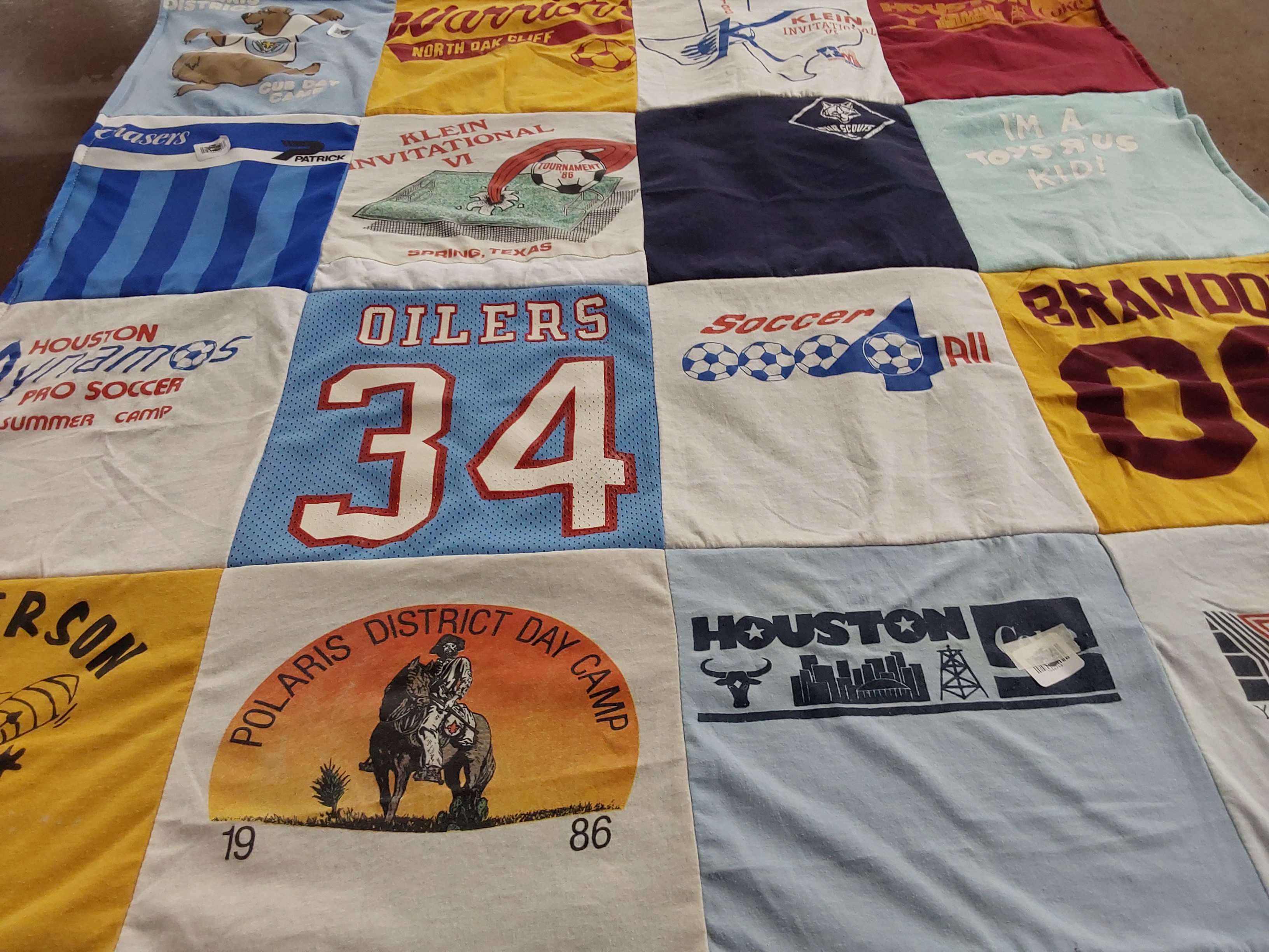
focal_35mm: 28
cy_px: 476
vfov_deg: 49.7
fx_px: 1026
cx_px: 634
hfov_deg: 63.4
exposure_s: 1/50
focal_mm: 2.91
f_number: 1.9
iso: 64
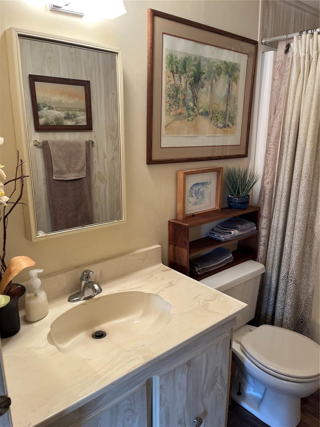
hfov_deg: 53.1
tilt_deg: -14.0
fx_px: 320
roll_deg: +0.8
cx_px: 160
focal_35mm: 26
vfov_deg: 67.3
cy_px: 214
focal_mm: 5.1
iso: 125
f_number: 1.6
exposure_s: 1/120
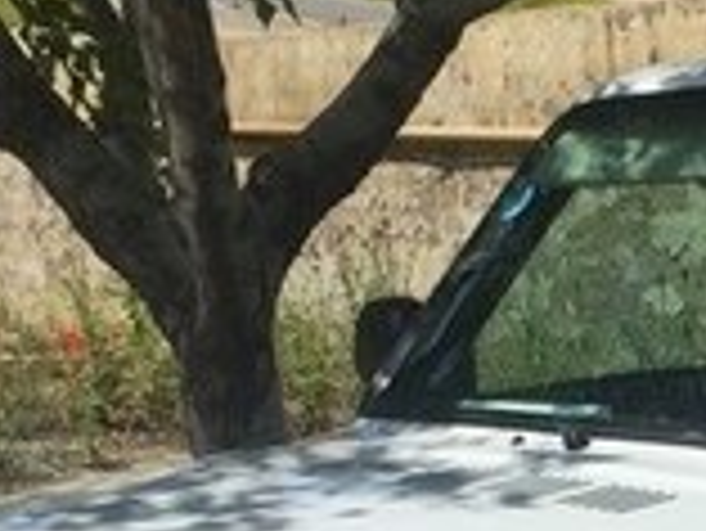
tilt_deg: -12.1
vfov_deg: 11.7
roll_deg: +1.0
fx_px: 2490
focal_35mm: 122
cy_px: 763
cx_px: 832
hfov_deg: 15.6
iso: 32
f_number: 2.2
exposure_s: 1/4405
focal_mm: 4.15
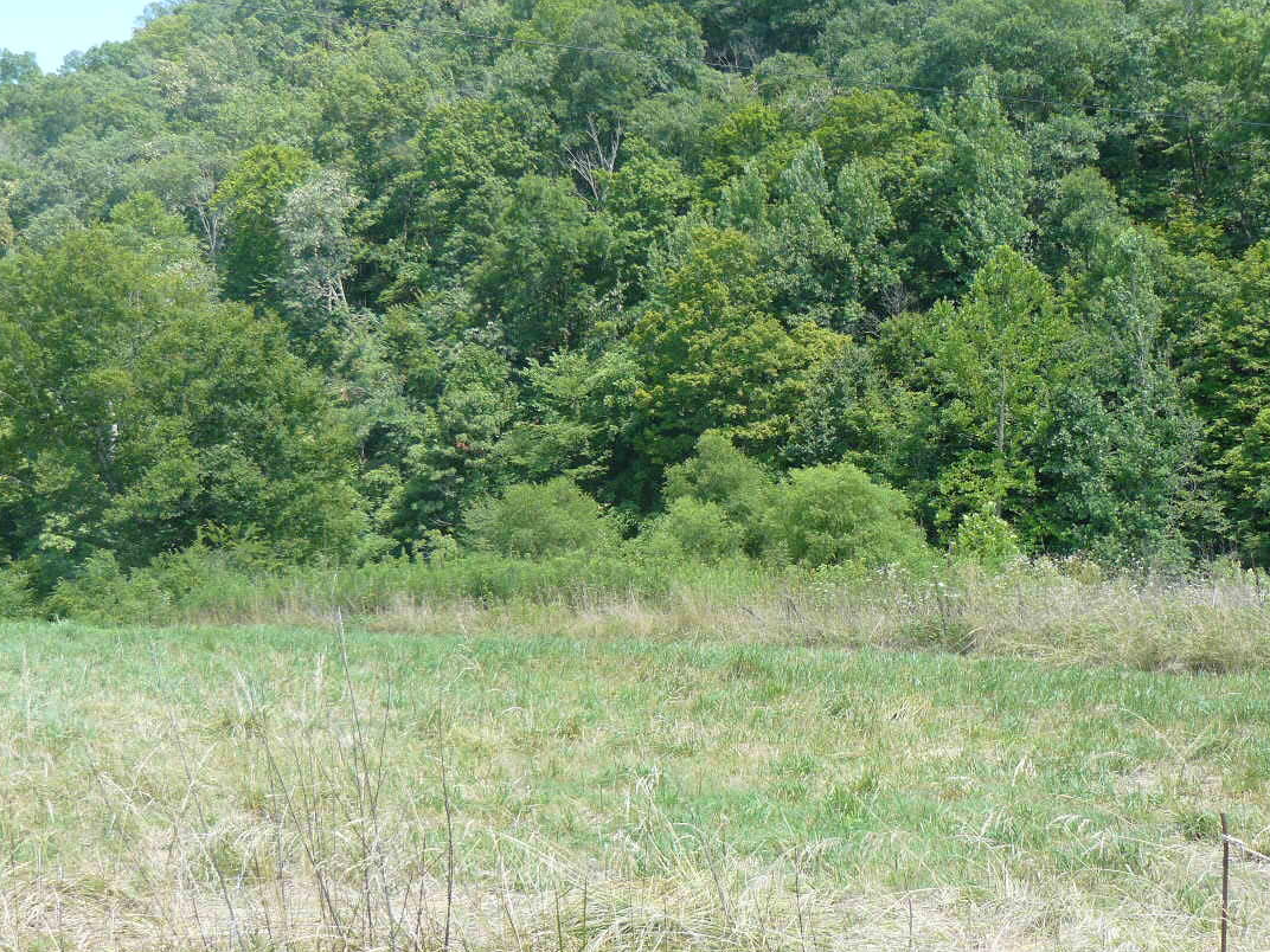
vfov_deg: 33.6
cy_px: 510
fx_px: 1578
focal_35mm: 43
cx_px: 711
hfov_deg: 43.8
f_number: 2.8
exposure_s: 1/400
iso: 100
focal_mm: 6
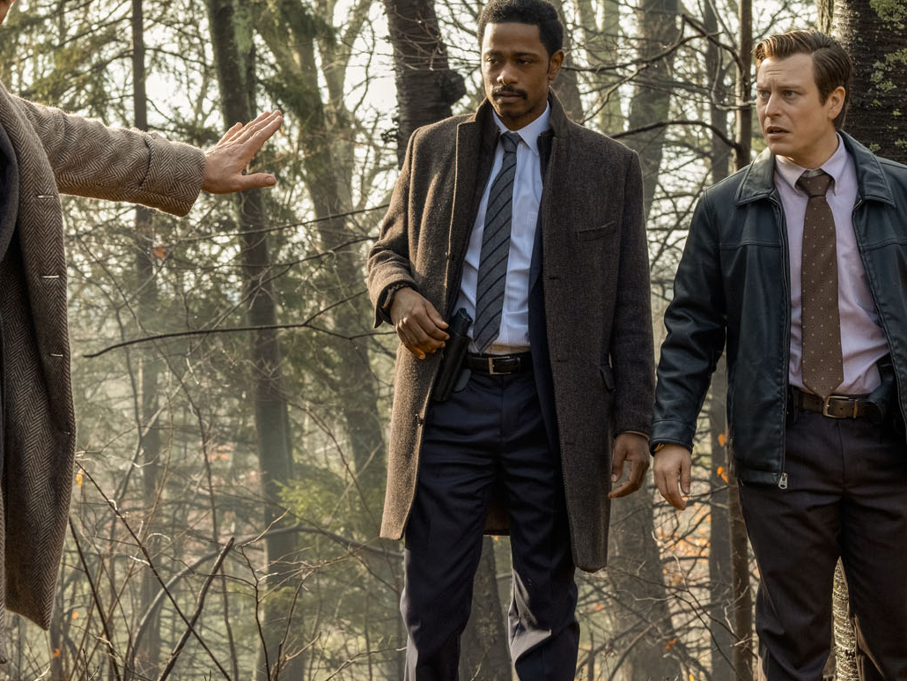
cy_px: 272
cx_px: 313
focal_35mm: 112
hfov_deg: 17.5
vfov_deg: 13.2
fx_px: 2935
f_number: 6.4
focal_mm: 50
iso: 800
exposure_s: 1/200
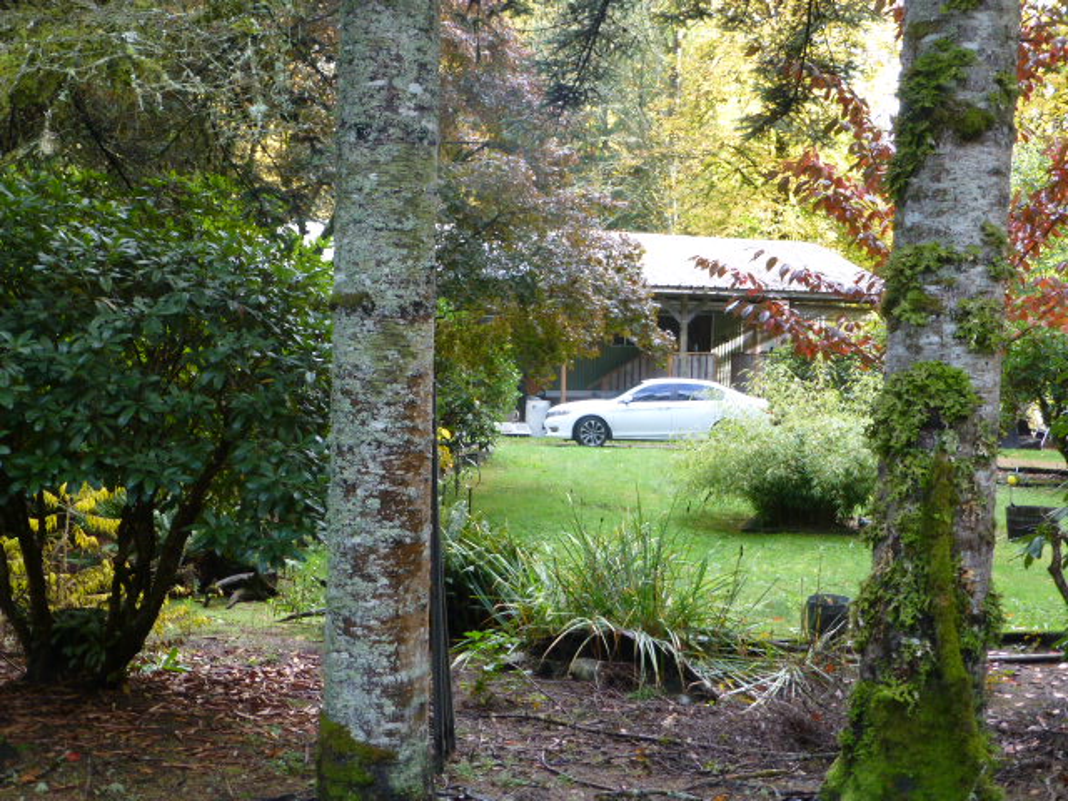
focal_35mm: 47
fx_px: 1450
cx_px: 534
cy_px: 400
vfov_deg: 30.9
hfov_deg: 40.4
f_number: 4.2
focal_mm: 8.5
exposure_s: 1/60
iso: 250
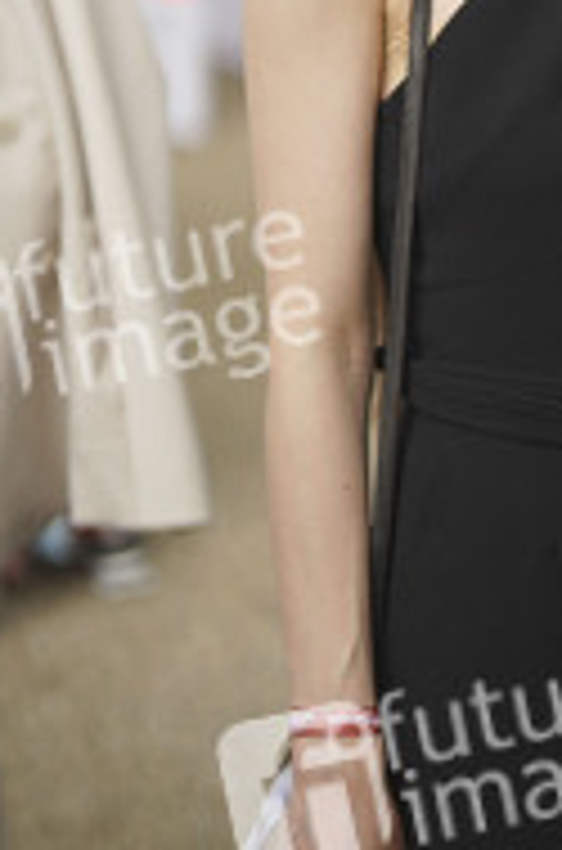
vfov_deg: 19.0
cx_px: 580
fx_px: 2496
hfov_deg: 12.7
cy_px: 94
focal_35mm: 106
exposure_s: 1/2500
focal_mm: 50
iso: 320
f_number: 1.6
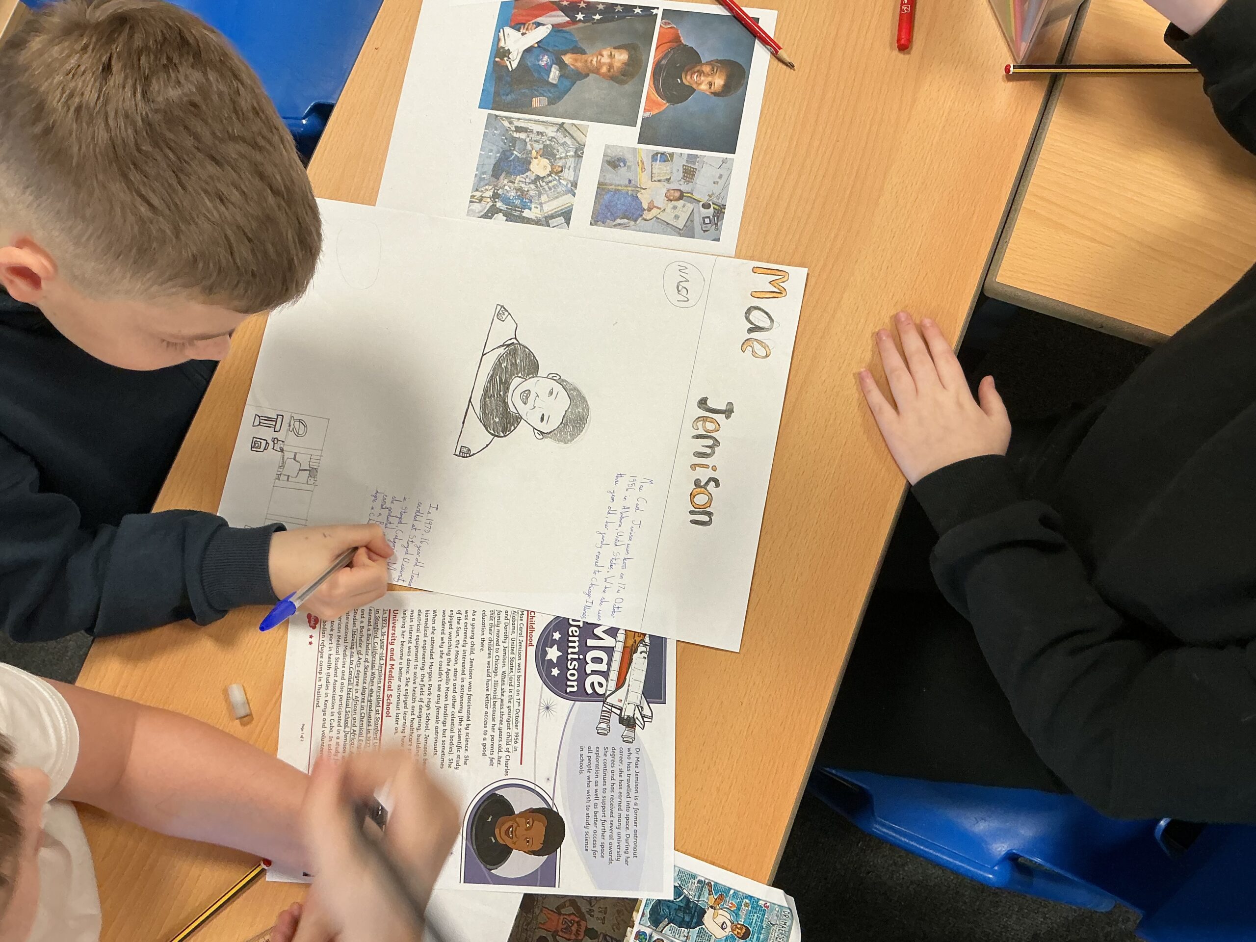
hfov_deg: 61.7
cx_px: 628
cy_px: 471
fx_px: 1052
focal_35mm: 29
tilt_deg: -77.9
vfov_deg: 48.2
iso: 64
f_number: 1.8
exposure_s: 1/60
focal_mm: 3
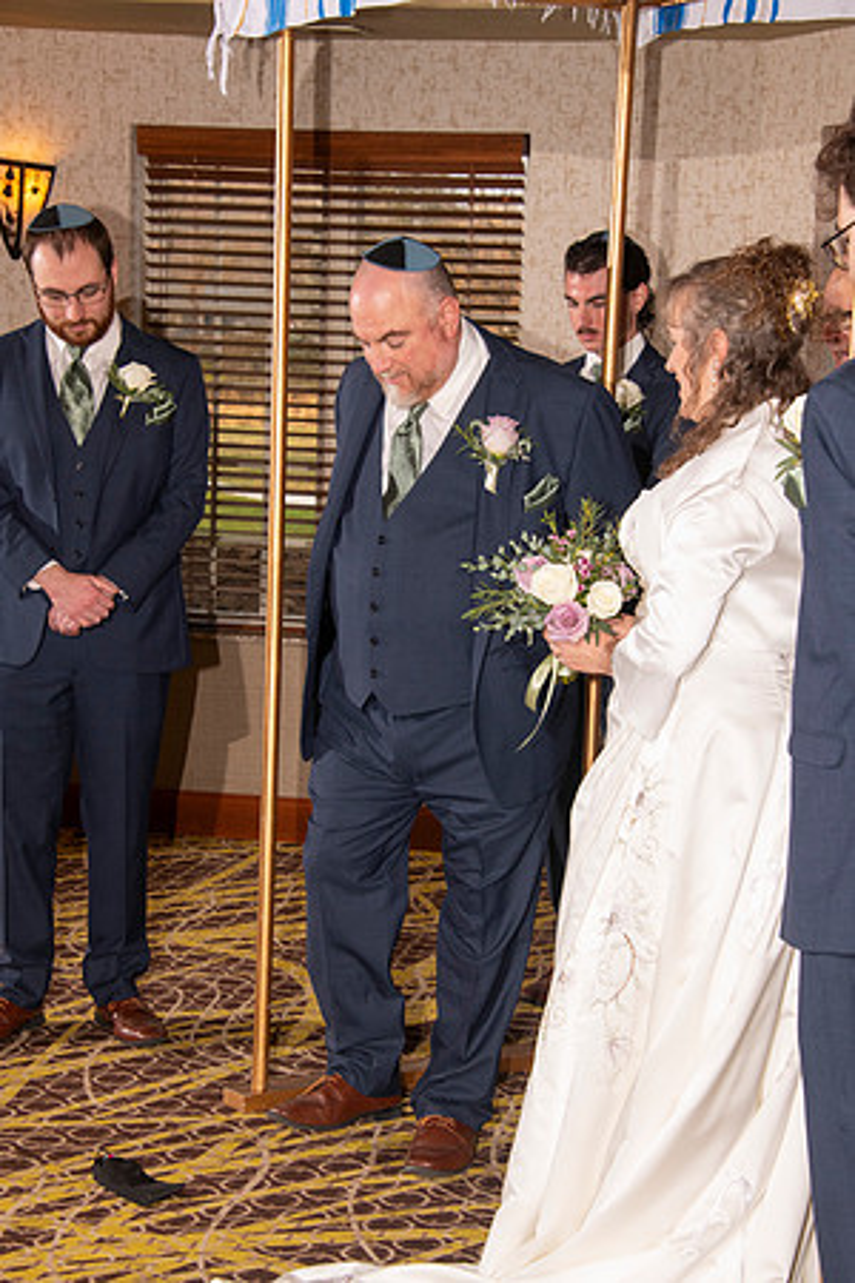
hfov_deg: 17.5
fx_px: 2779
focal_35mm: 78
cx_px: 428
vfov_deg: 26.0
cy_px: 642
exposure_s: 1/160
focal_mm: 78
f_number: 9
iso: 1000
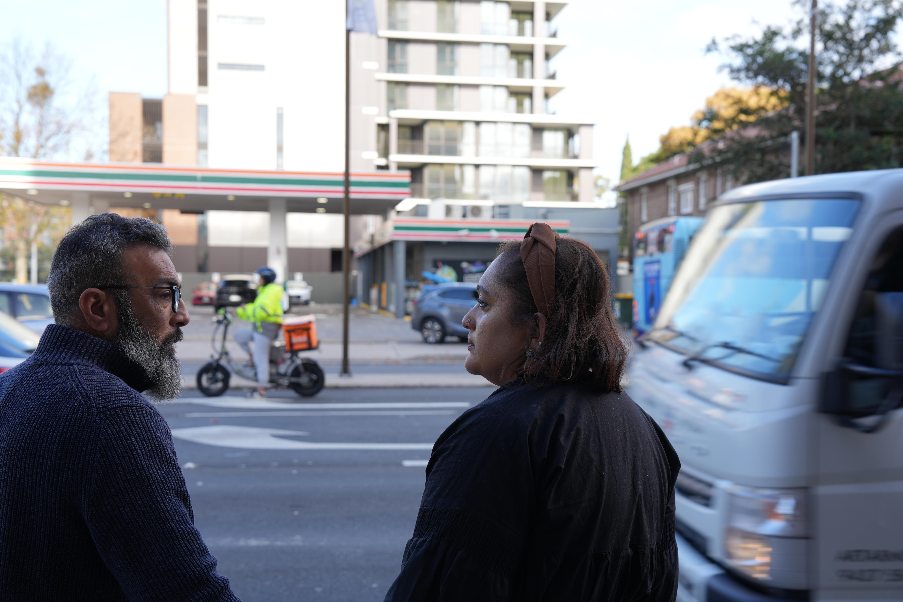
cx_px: 452
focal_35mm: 45
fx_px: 1129
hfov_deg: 43.6
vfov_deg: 29.9
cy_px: 301
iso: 100
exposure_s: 1/100
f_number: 5
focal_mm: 45
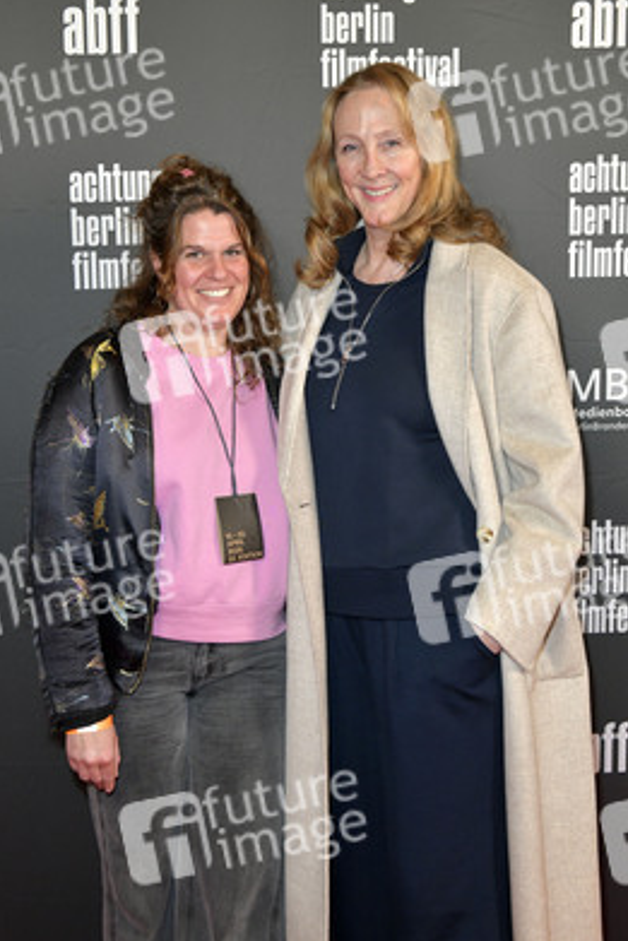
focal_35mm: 46
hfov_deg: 29.3
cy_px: 467
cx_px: 313
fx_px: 1203
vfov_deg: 42.7
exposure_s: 1/250
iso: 2000
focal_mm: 45
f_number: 5.6
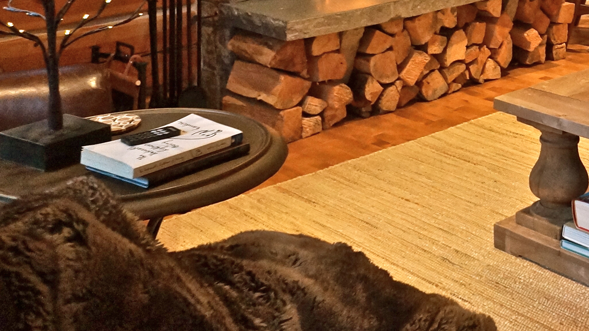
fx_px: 937
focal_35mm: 60
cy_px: -122
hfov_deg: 32.0
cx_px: 597
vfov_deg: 18.4
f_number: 4
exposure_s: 1/60
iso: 1600
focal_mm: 16
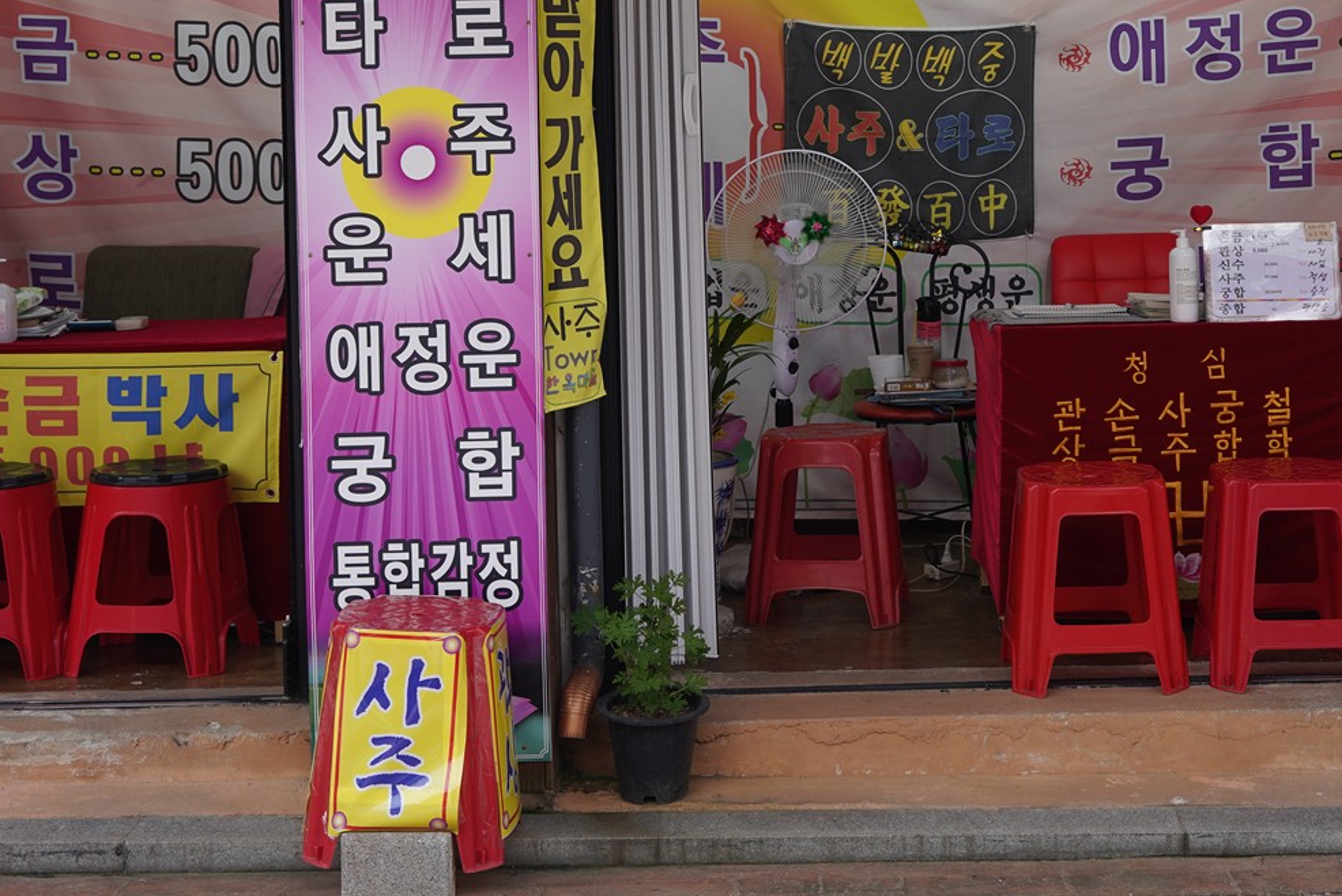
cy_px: 54
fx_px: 2647
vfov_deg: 18.8
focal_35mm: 71
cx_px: 842
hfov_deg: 28.3
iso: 125
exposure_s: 1/100
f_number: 6.3
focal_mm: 35
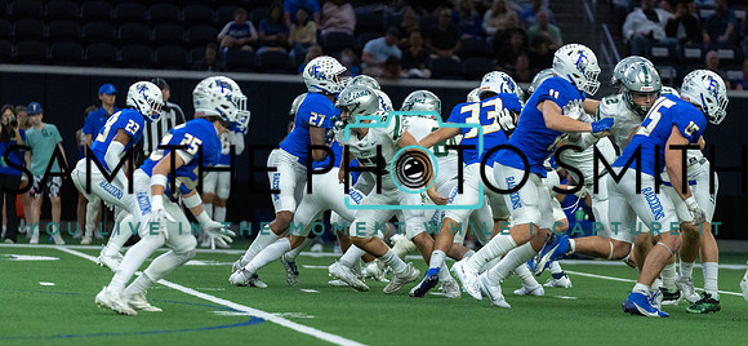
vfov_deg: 4.2
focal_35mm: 250
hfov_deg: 9.0
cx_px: 428
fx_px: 4754
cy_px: 220
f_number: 2.8
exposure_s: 1/1250
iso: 4000
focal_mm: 200
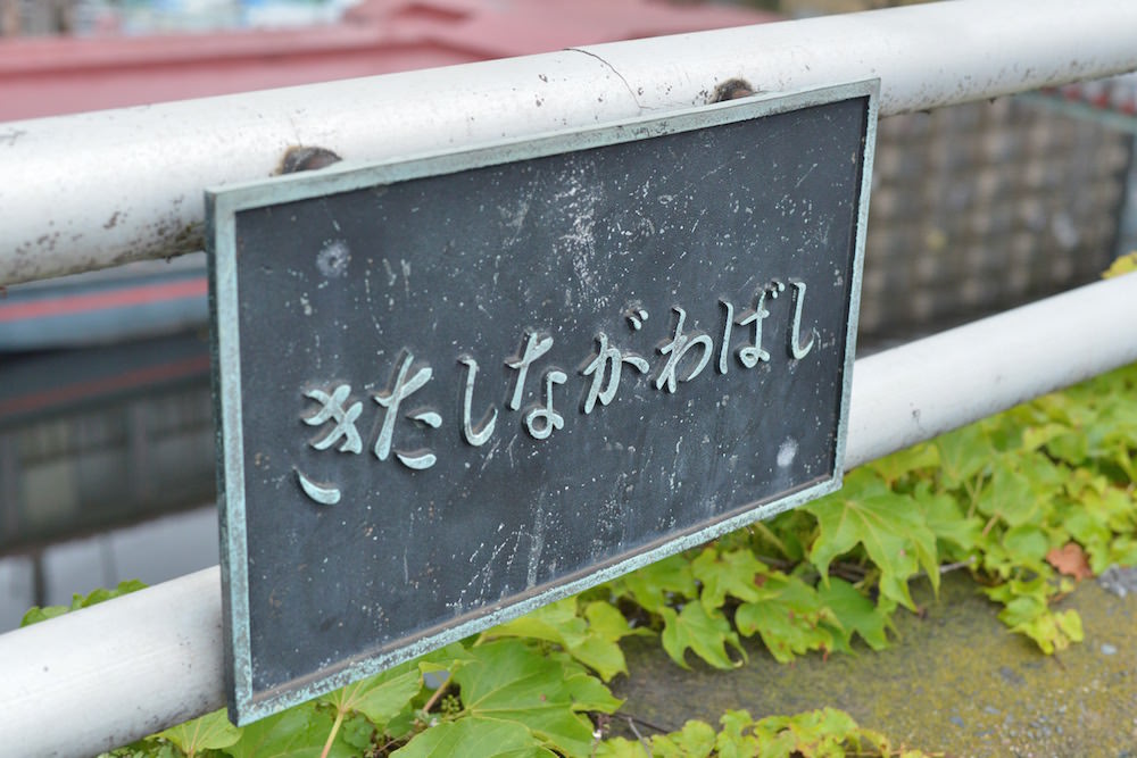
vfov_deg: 27.0
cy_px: 379
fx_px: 1579
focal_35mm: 50
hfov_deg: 39.6
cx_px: 568
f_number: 5
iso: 2500
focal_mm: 50
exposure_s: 1/2500
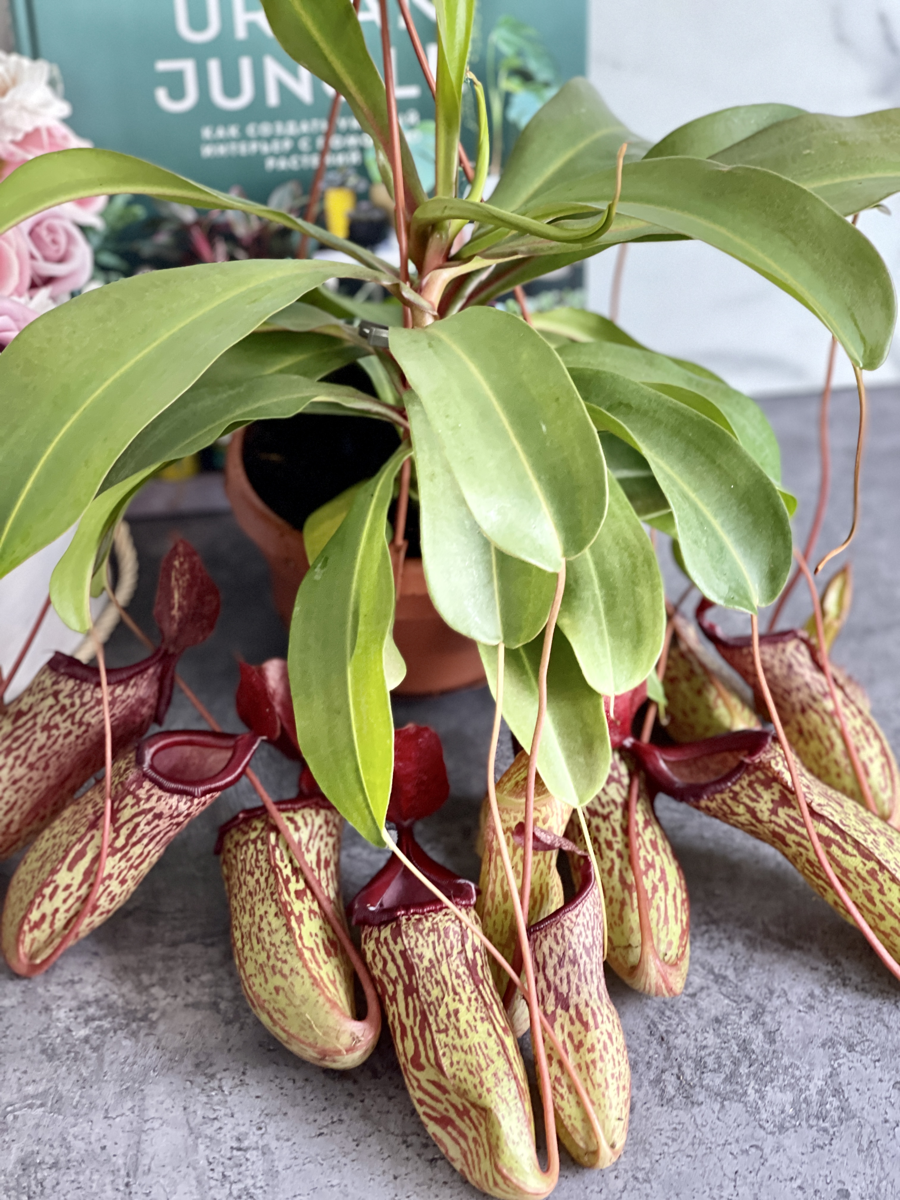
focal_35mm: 64
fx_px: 2219
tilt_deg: -38.2
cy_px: 600
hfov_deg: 22.9
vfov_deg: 30.3
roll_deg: +0.8
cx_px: 450
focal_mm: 7.5
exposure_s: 1/33
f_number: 2.2
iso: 250
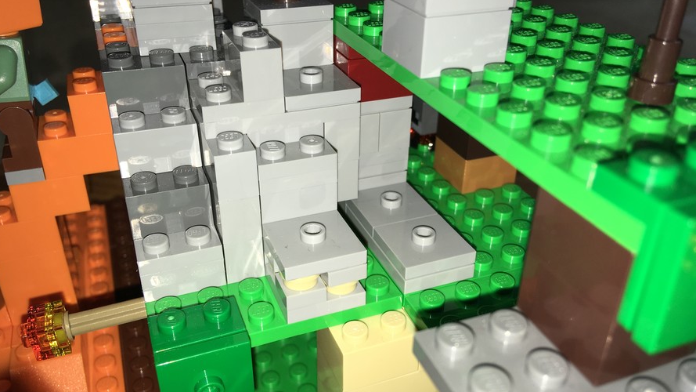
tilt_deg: -31.0
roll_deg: -0.4
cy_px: 199
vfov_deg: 36.7
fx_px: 591
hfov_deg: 61.0
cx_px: 347
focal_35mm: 32
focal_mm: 4.15
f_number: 2.2
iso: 25
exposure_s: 1/164
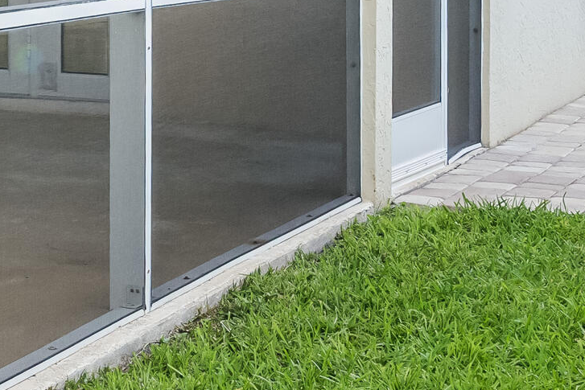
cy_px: -107
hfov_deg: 18.8
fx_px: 1609
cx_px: -224
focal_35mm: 99
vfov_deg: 13.4
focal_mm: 16
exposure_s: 1/125
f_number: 5.6
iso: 250
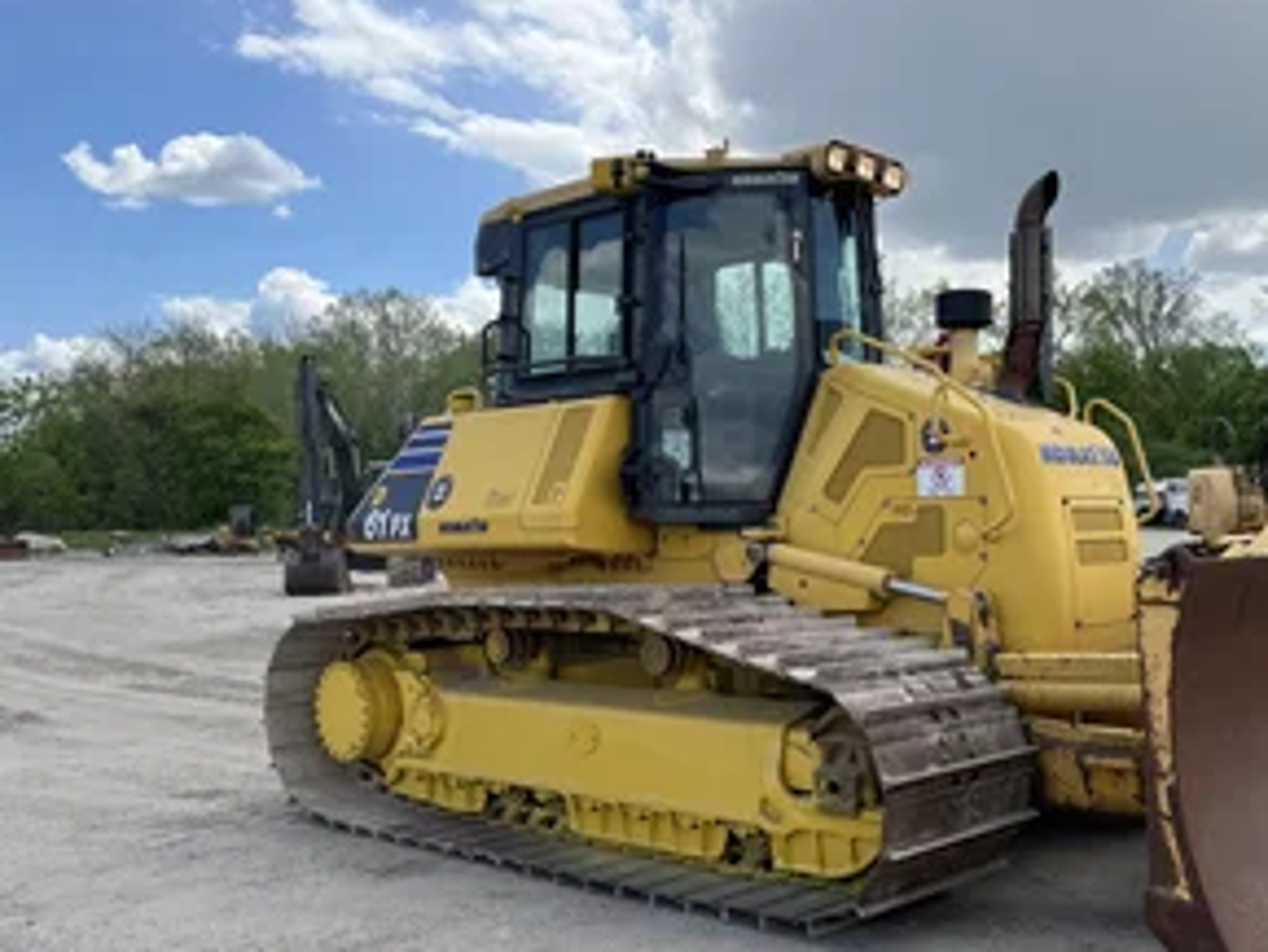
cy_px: 575
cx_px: 864
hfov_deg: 50.2
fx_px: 1319
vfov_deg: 39.5
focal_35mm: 36
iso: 50
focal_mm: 5.1
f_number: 1.6
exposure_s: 1/2101
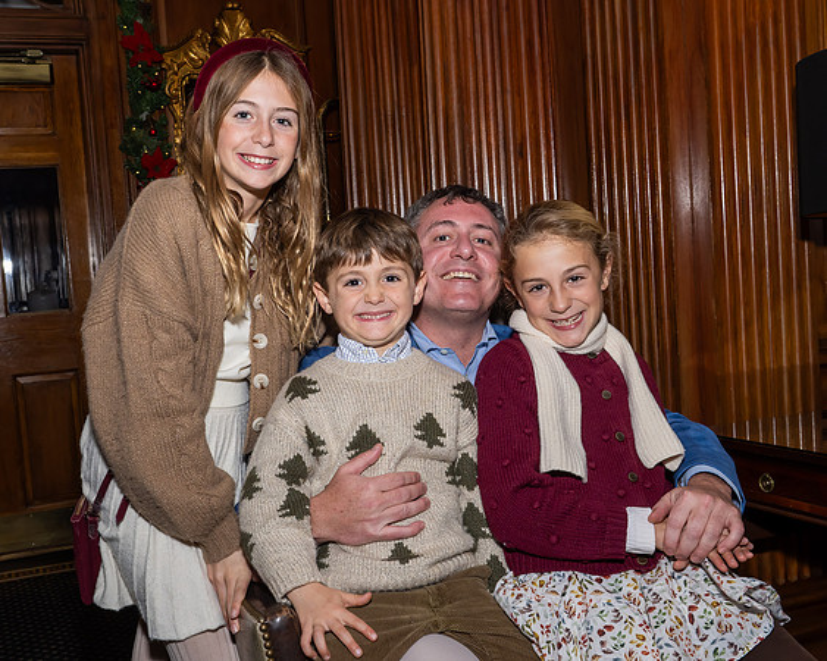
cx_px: 330
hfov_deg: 47.3
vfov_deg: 38.8
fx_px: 937
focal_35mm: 38
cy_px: 330
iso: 500
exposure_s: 1/250
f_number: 8
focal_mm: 23
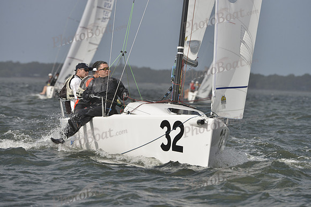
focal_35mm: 400
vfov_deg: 3.4
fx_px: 3456
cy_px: 104
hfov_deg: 5.2
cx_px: 156
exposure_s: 1/1600
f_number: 10
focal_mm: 400
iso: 400
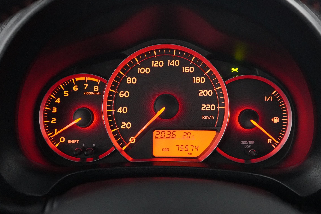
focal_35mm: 46
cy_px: 109
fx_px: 410
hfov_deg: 42.7
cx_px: 170
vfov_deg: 29.2
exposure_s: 1/30
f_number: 3.5
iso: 6400
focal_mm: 28
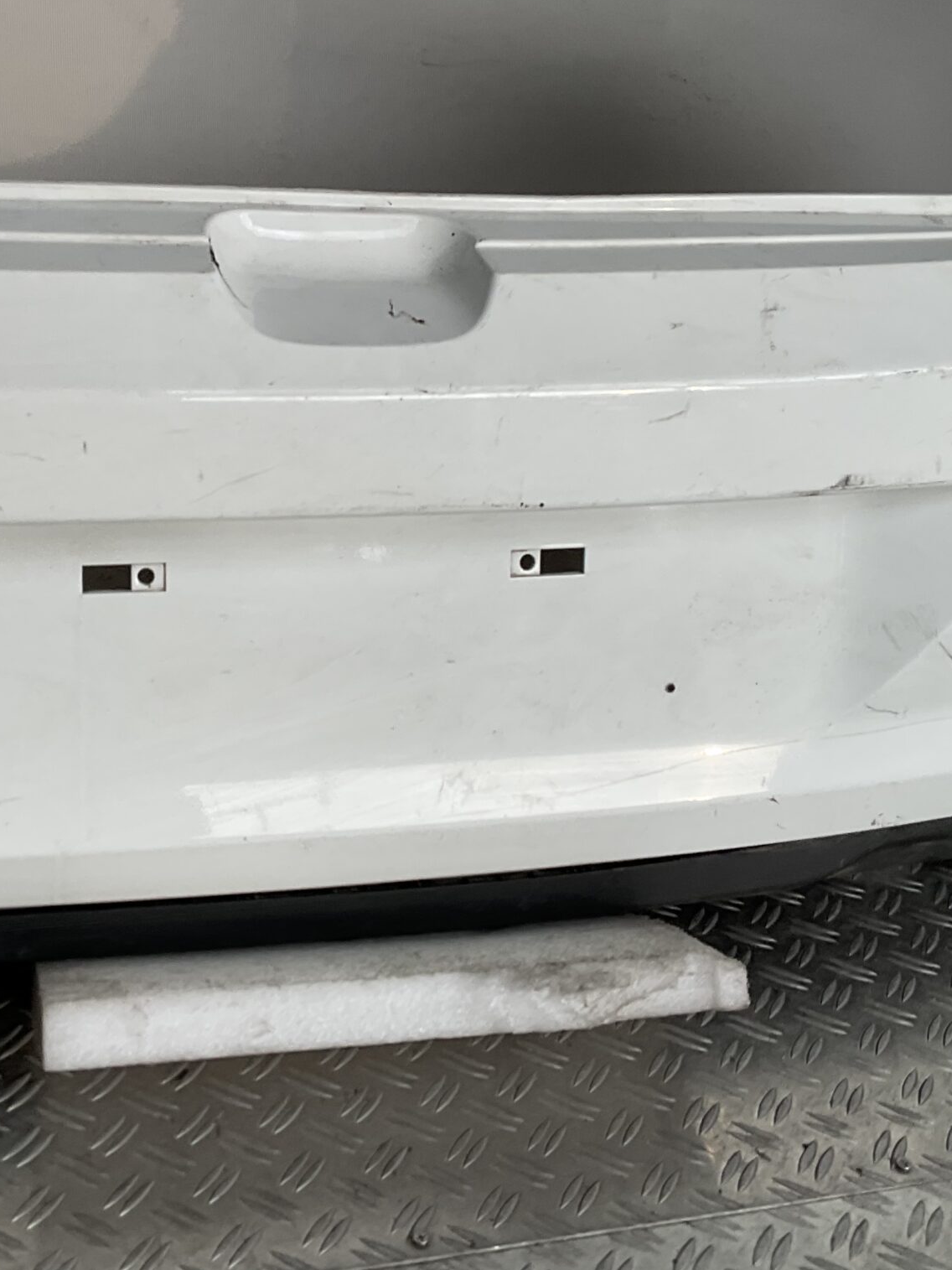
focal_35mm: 49
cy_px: 524
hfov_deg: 29.5
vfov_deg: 38.8
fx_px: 1797
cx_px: 313
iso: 16
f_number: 1.8
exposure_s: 1/120
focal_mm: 3
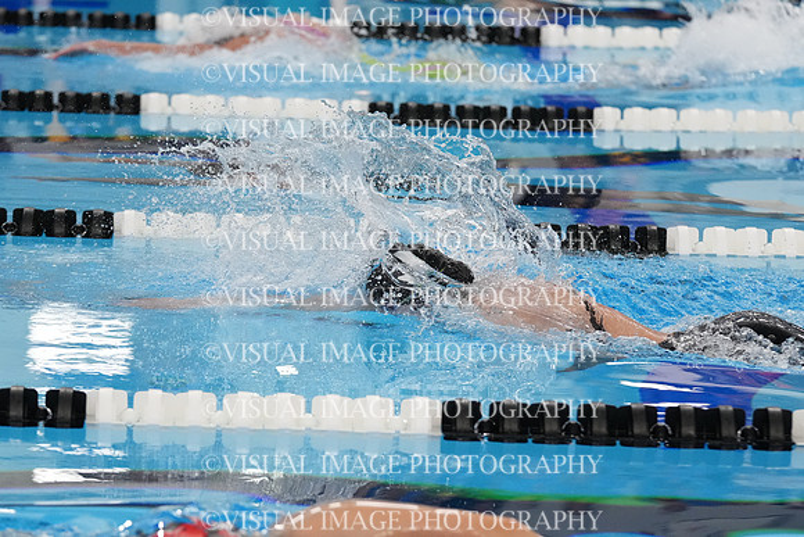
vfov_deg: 6.8
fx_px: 4512
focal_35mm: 202
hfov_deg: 10.2
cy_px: 268
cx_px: 402
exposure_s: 1/1250
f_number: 4
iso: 6400
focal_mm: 135
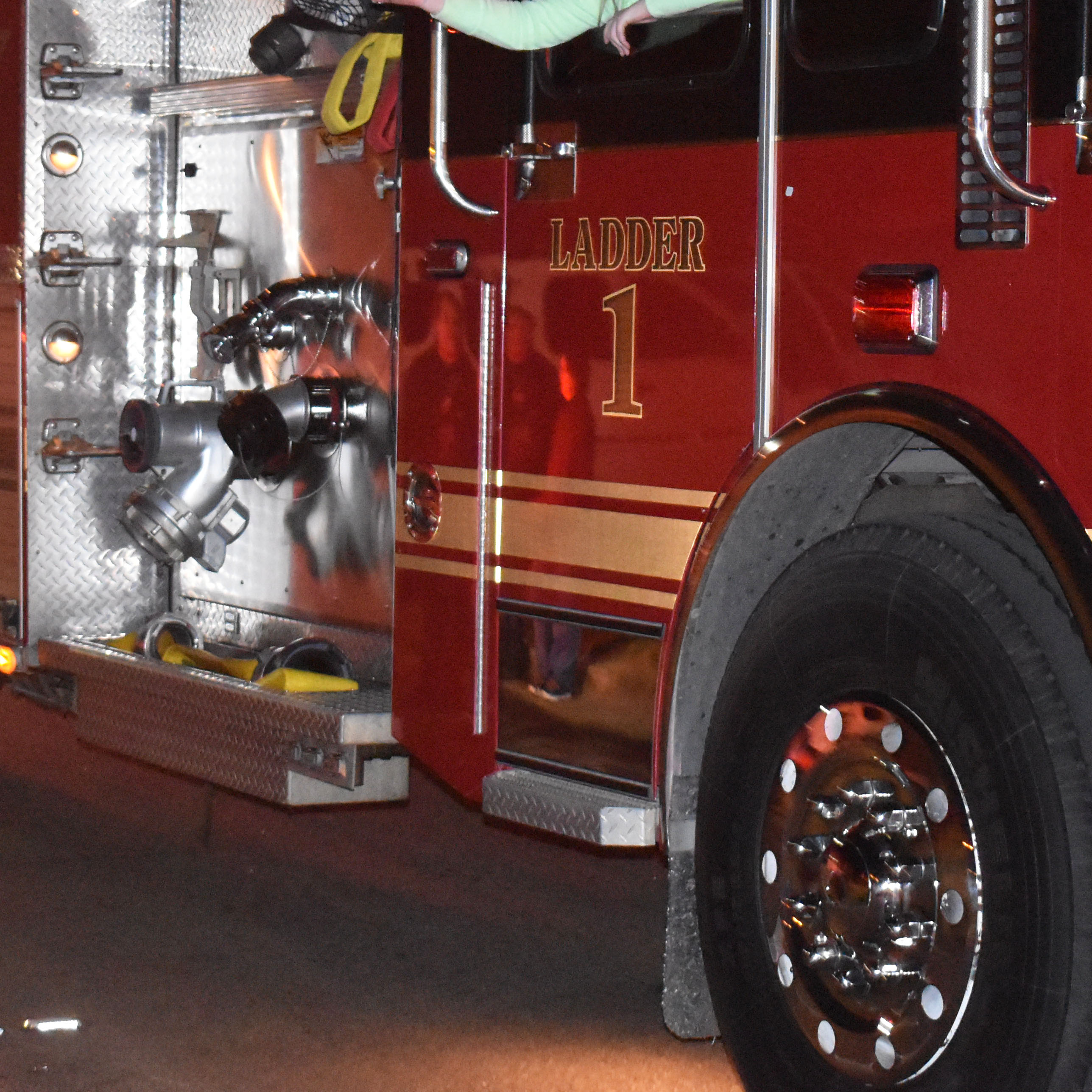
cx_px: 533
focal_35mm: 101
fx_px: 3605
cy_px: 352
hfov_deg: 17.2
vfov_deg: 17.2
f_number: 4.5
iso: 6400
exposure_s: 1/60
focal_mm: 34
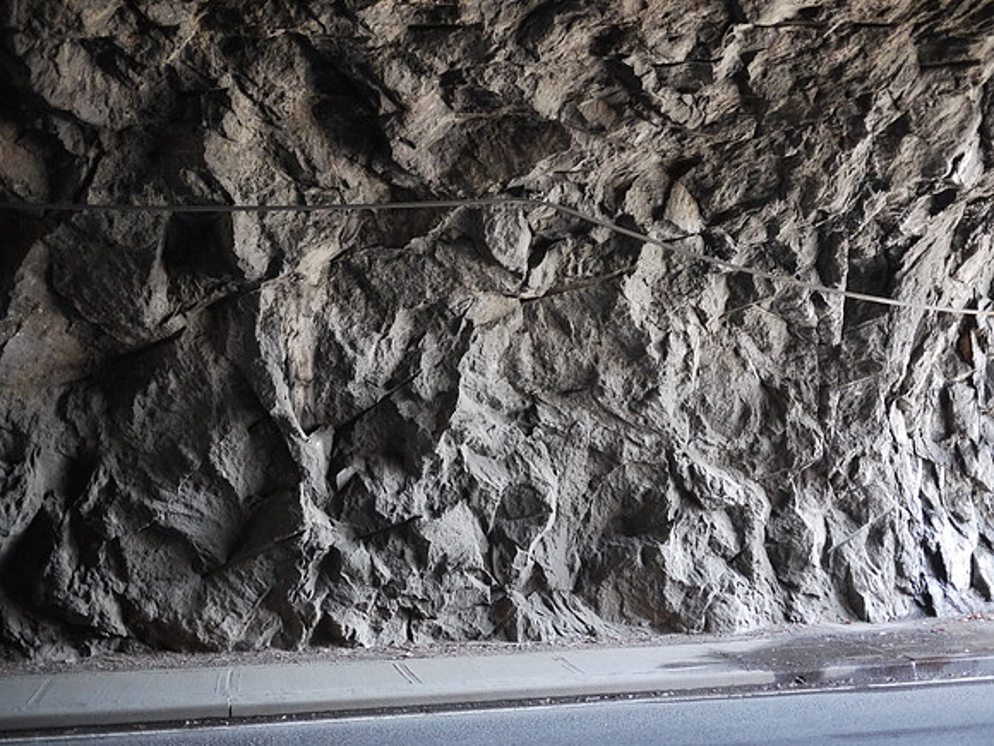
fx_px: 1149
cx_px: 497
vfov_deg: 36.0
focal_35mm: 40
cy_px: 373
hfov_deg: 46.8
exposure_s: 1/125
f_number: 1.7
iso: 800
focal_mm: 20
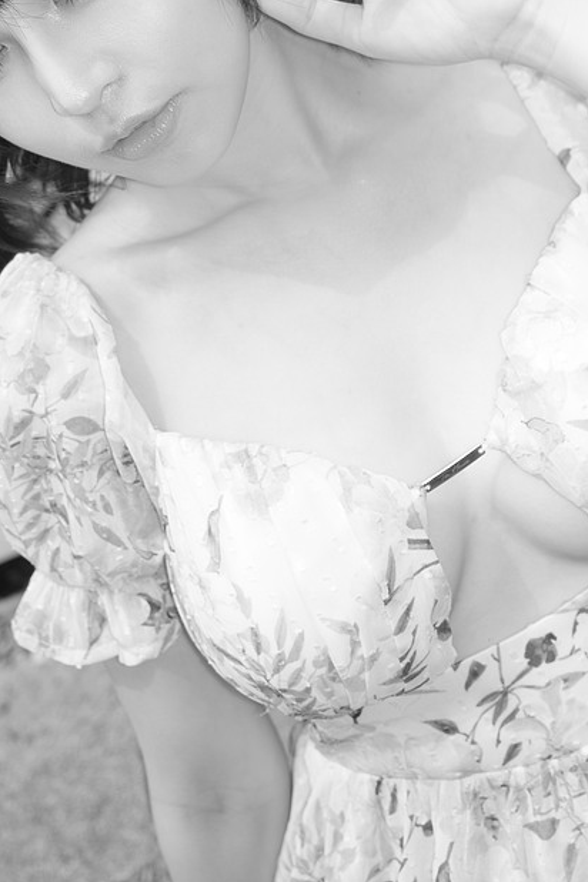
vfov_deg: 35.7
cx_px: 188
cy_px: 124
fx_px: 1298
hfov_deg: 25.4
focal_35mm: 53
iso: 320
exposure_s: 1/250
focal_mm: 18.3
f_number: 2.8
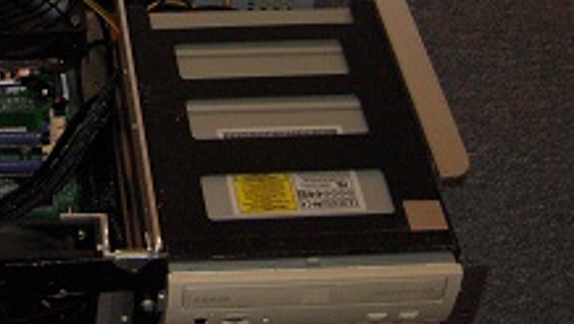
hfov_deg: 23.6
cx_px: -68
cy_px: -84
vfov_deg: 13.9
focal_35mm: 84
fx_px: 1279
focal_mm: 5
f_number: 2.7
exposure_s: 1/25
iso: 250
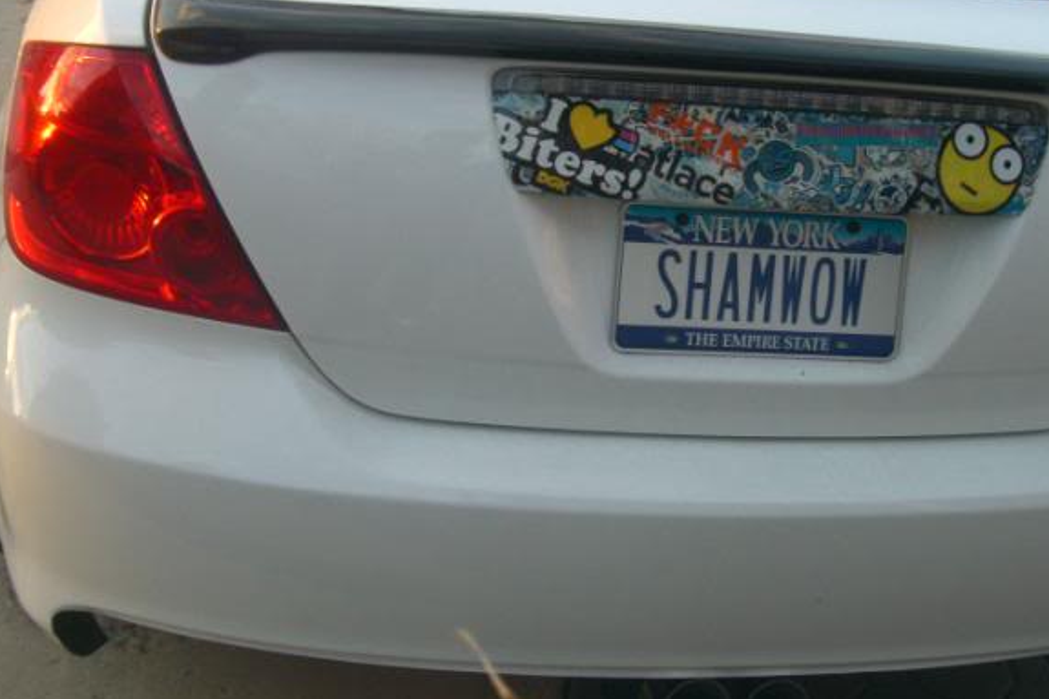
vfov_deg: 24.6
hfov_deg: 36.0
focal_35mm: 55
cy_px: 294
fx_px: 1602
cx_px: 659
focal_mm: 7.9
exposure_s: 1/80
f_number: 2.8
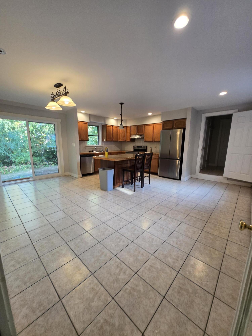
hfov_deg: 89.9
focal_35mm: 13
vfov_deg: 106.2
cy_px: 168
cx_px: 126
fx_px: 126
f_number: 2.2
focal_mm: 1.7
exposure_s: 1/60
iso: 125
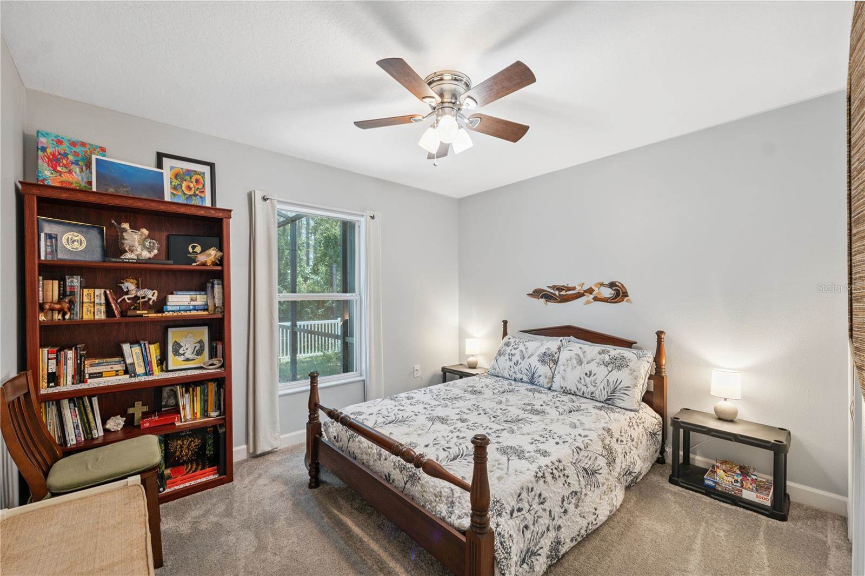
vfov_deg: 81.2
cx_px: 432
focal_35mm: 14
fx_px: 336
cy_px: 288
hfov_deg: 104.3
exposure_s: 1/5
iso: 400
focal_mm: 14
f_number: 8
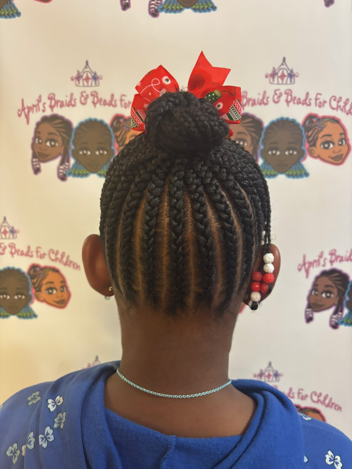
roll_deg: -0.7
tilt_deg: -8.8
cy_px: 234
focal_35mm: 26
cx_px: 176
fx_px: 353
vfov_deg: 67.3
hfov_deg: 53.1
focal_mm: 5.96
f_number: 1.6
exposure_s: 1/40
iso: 400
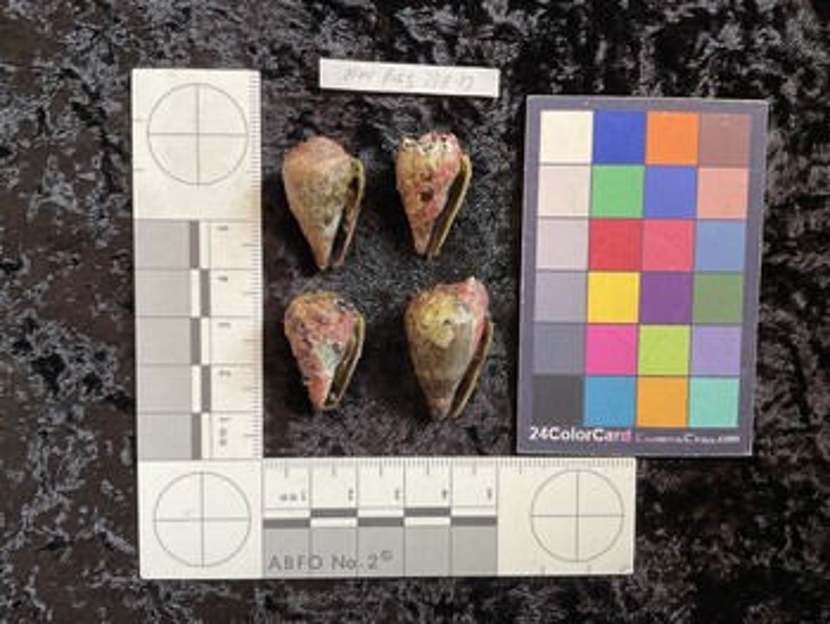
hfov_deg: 61.6
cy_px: 312
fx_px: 696
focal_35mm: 29
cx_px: 415
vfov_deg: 48.3
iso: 64
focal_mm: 3
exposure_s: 1/60
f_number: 1.8
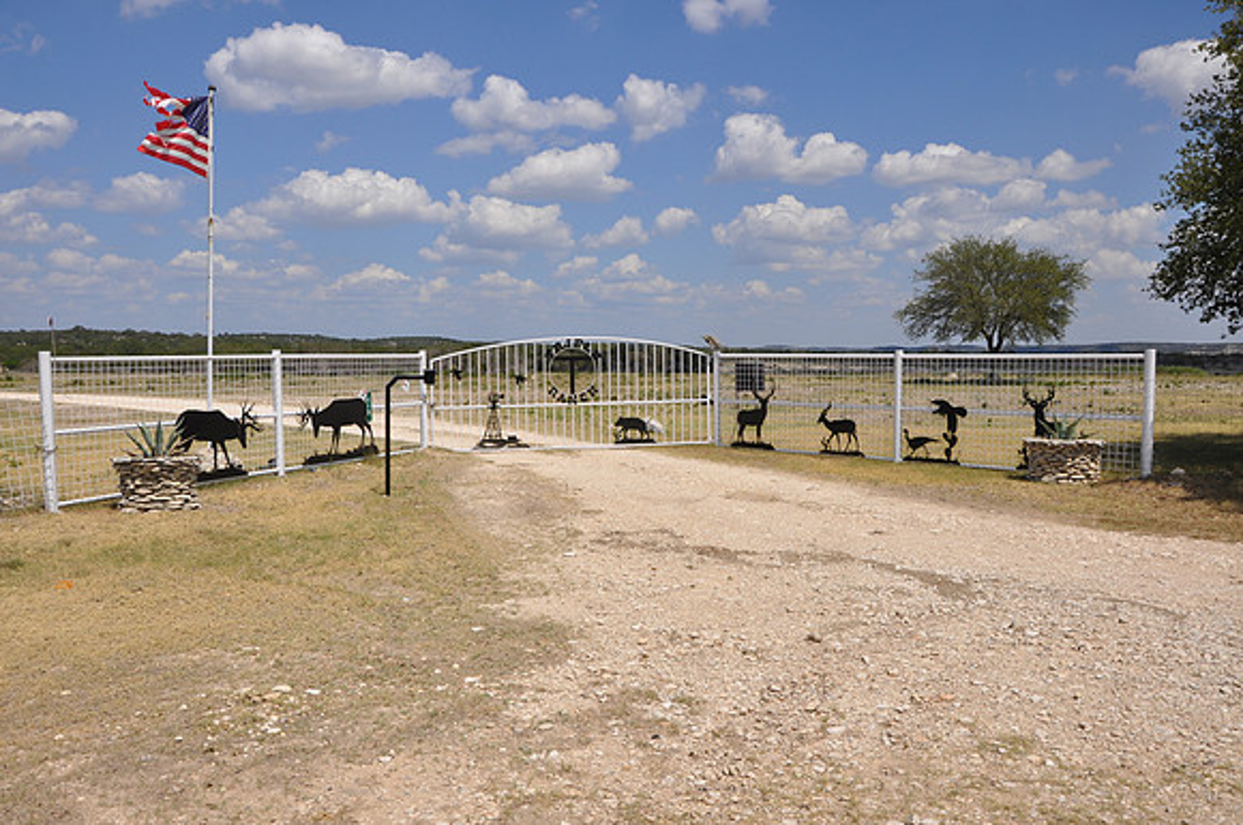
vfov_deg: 41.6
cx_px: 622
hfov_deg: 59.6
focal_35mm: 32
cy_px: 412
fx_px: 1086
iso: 200
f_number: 8
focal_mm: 21
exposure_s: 1/250
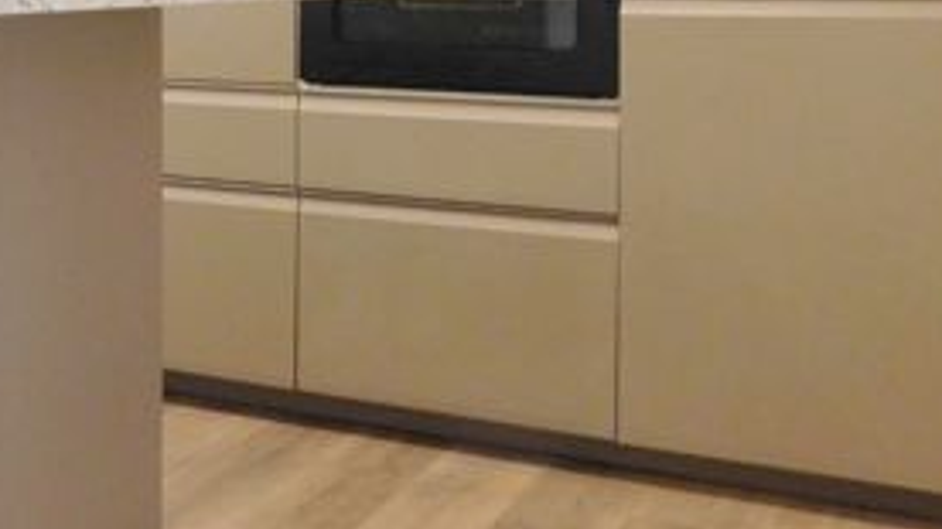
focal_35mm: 64
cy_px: -14
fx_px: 1598
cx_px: -77
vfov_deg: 18.3
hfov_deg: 29.8
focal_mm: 4
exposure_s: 1/15
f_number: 3
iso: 400
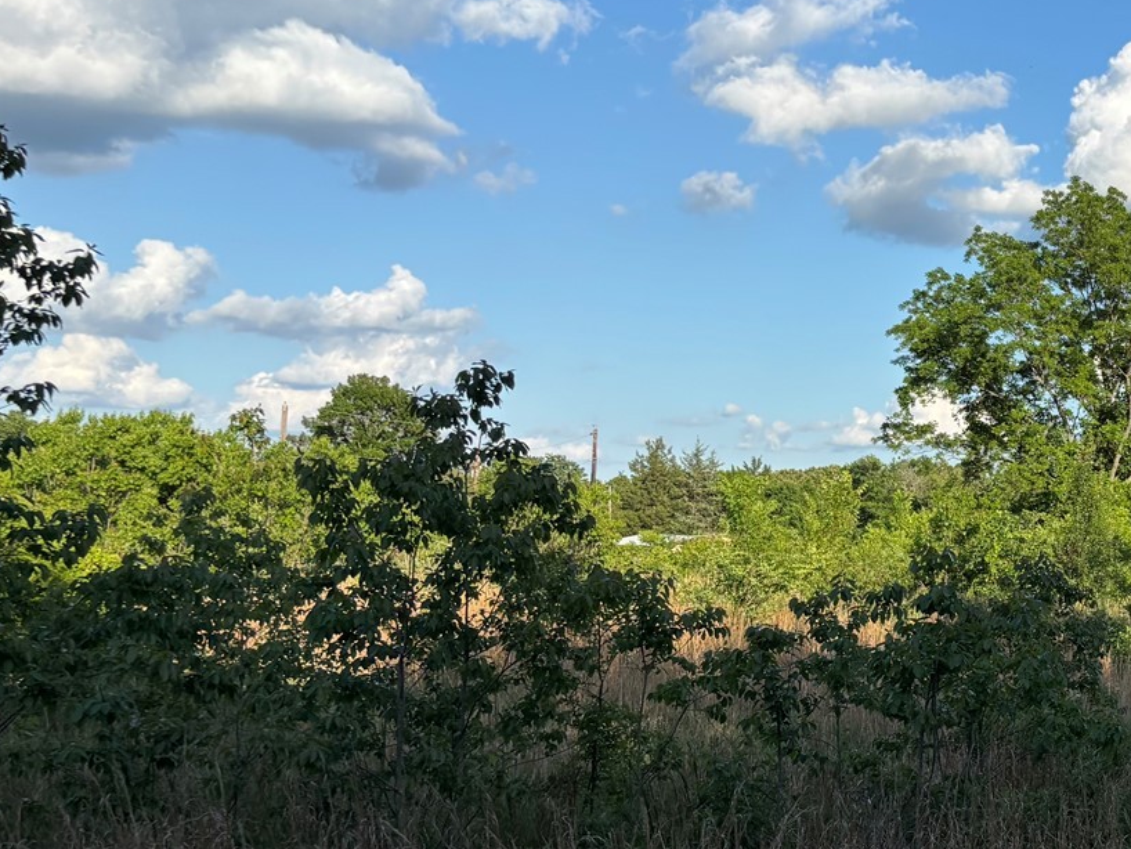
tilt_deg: +3.0
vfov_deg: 24.0
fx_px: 1994
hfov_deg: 29.2
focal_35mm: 61
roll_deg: -1.8
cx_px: 1181
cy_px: 466
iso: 50
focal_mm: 5.96
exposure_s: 1/2933
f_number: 1.6
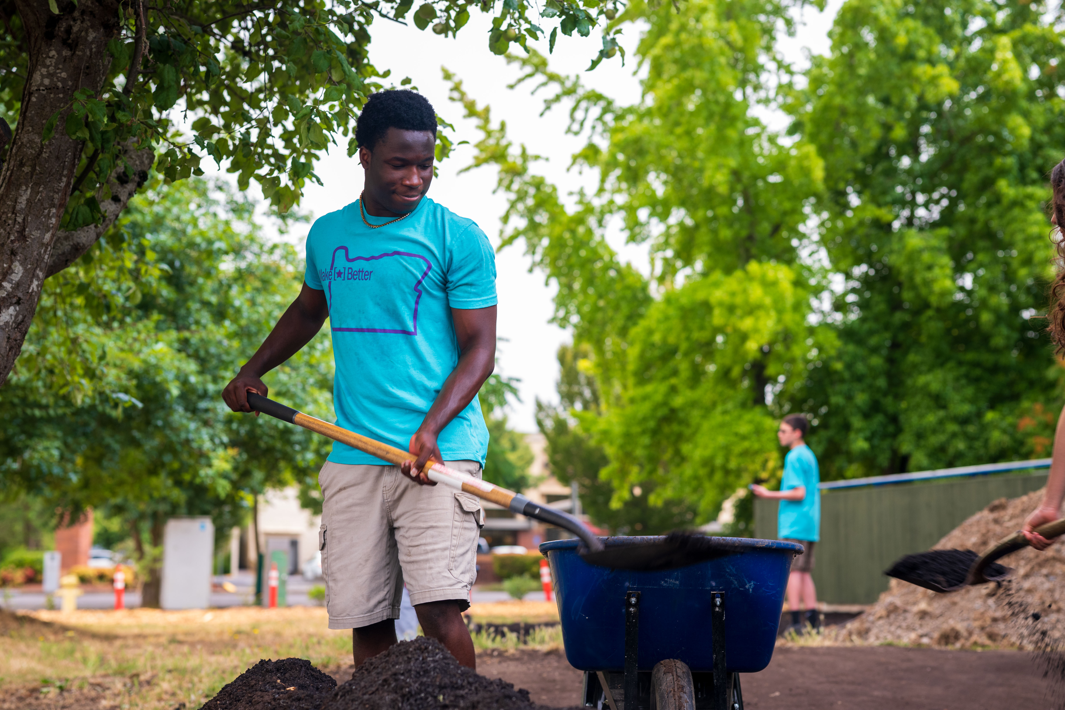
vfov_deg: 27.0
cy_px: 355
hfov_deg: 39.6
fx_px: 1479
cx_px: 532
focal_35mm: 50
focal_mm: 50
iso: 400
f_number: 2.8
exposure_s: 1/100
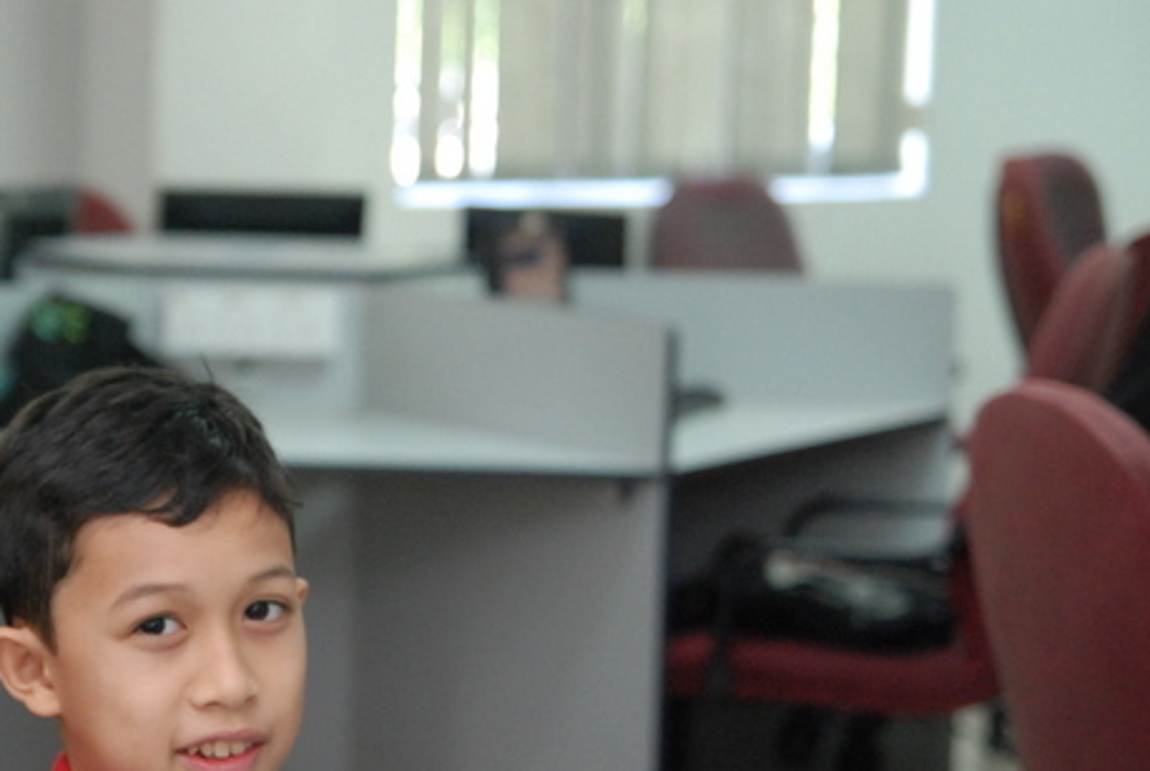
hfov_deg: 15.5
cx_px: 244
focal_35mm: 131
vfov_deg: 10.5
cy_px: 412
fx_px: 4191
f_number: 14
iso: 1000
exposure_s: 1/125
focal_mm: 50
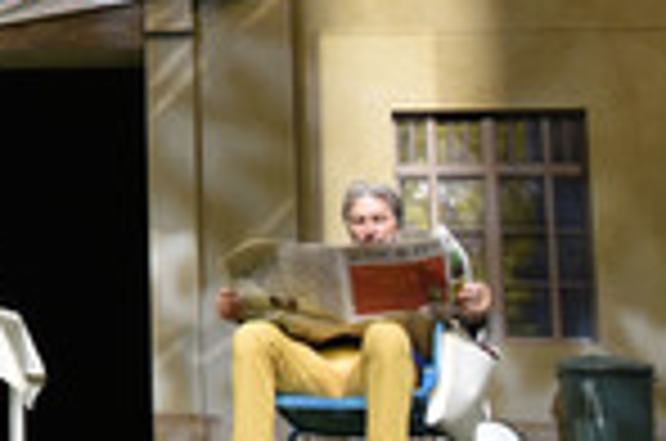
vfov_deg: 11.0
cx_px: -205
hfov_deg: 15.9
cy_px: -104
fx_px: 2252
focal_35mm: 122
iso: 1250
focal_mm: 40
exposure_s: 1/160
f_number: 6.3
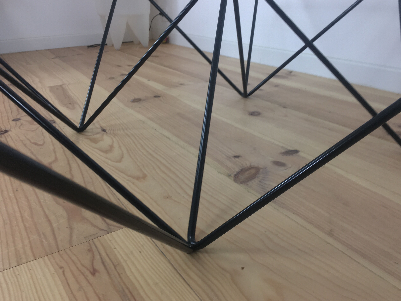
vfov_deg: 46.8
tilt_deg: -25.6
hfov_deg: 60.0
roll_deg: +2.9
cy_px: 150
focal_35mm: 30
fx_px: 348
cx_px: 199
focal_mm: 4.15
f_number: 2.2
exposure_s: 1/33
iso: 32
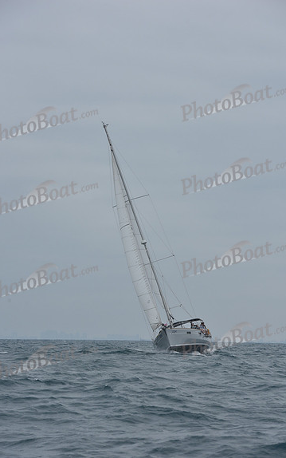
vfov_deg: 15.0
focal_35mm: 139
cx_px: 140
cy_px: 227
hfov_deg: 9.4
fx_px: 1733
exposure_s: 1/800
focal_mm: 135
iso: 250
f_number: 8
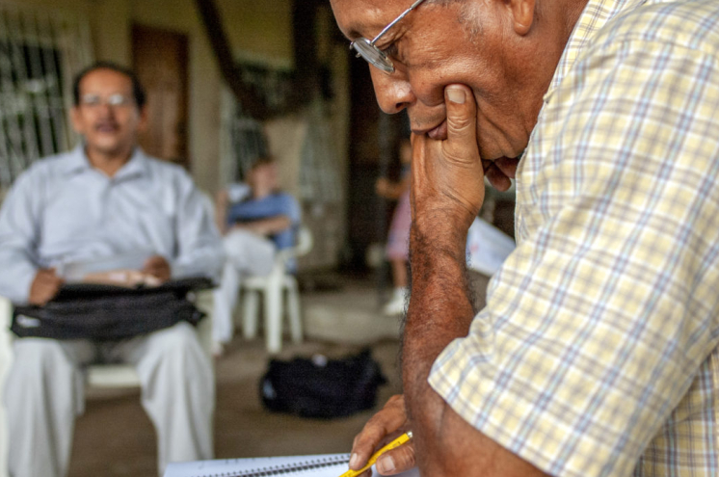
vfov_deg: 28.0
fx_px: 957
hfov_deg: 41.1
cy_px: 258
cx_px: 332
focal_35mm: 48
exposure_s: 1/1000
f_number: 2.8
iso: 640
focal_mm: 28
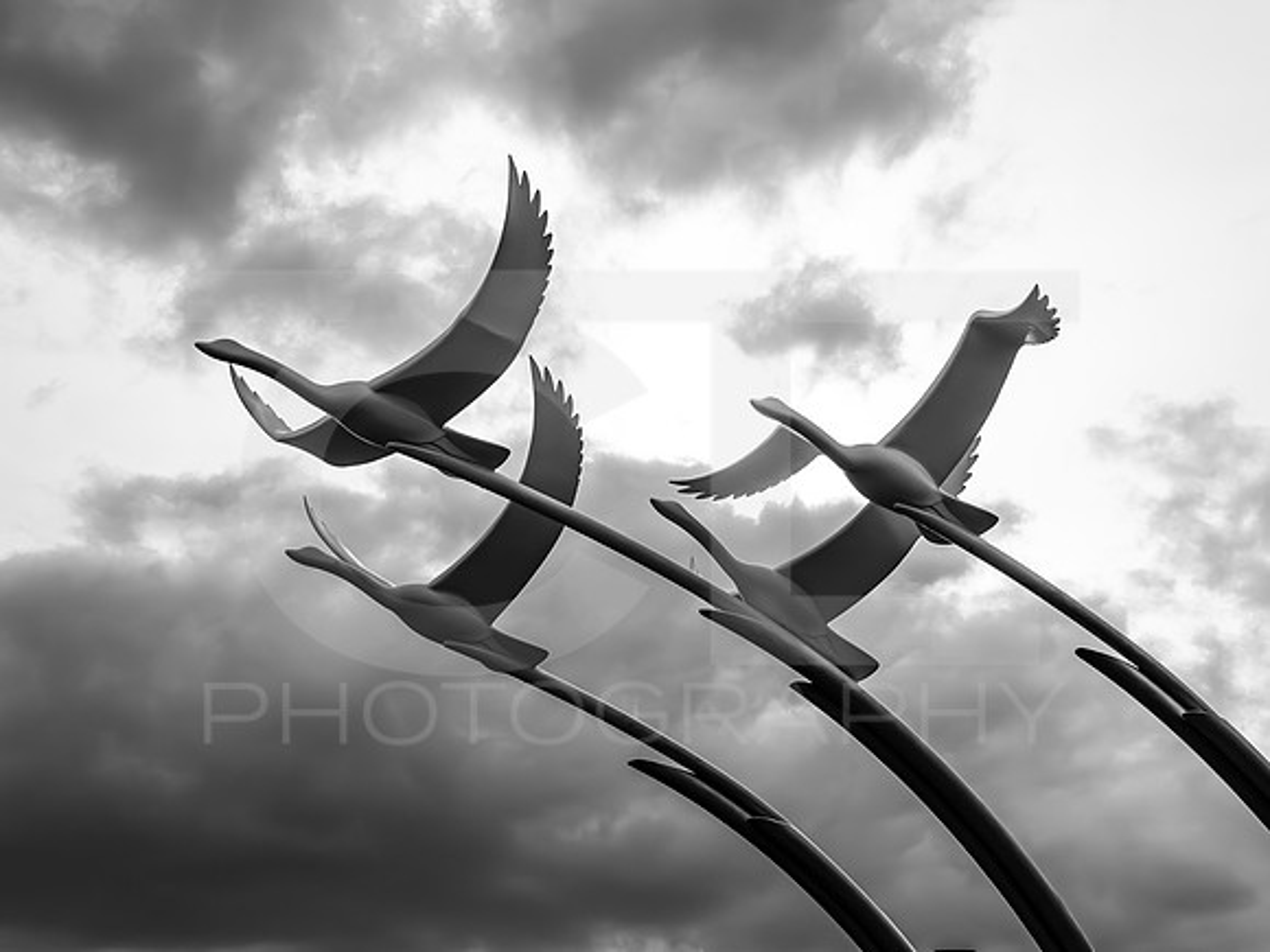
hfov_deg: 37.4
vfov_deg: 28.5
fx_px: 1876
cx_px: 661
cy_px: 419
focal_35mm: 51
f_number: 8
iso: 400
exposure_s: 1/2000
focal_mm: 28
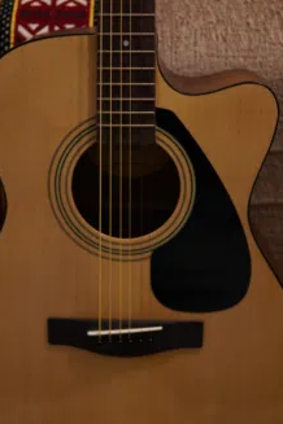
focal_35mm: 62
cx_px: 130
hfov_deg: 21.9
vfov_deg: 32.4
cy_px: 224
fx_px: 731
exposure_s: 1/200
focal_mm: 30
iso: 800
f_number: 1.4
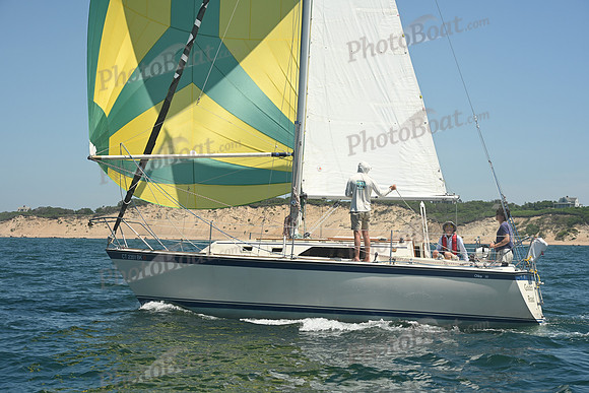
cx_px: 294
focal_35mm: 70
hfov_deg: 28.8
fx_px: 1145
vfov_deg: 19.5
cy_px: 196
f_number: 10
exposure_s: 1/1000
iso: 320
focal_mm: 70
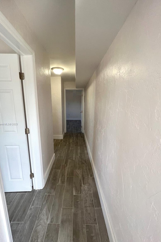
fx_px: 94
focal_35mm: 14
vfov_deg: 104.2
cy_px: 124
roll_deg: +0.6
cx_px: 73
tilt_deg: -12.1
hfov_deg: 81.0
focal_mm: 1.57
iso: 80
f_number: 1.8
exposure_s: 1/99
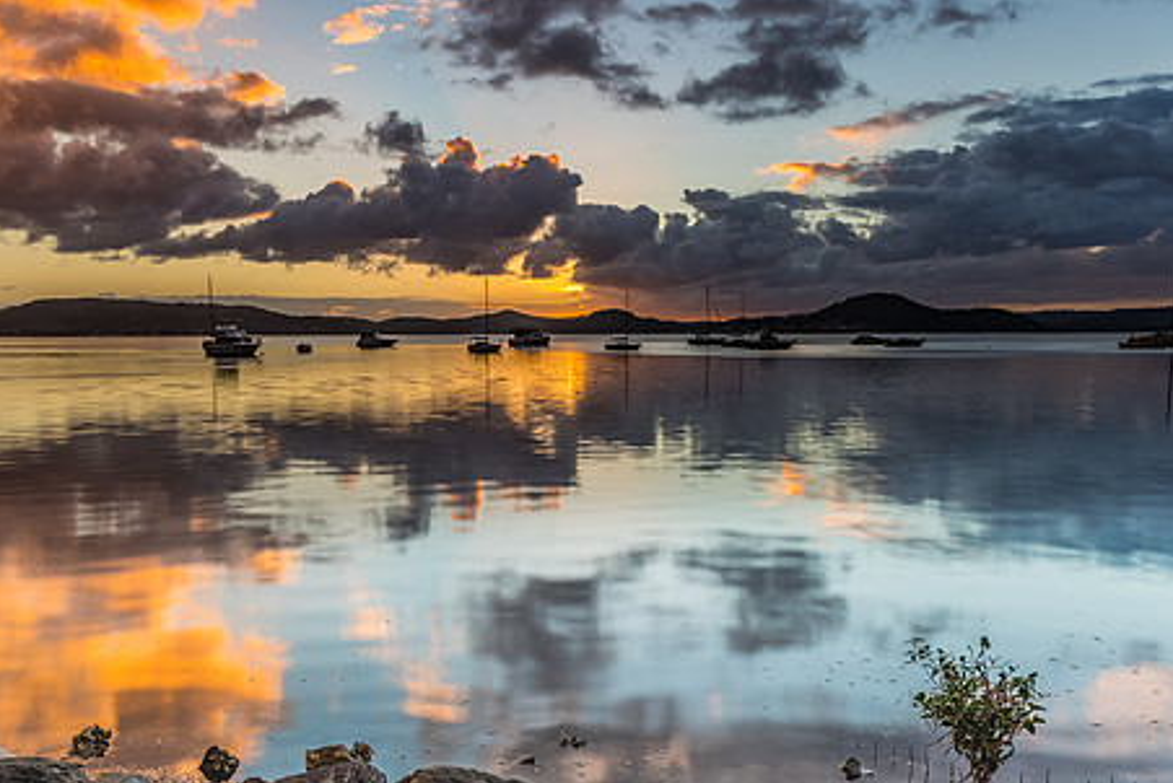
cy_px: 437
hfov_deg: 60.2
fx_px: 1011
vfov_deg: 42.3
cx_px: 540
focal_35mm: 31
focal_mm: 16
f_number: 11
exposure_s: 1/2
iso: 50
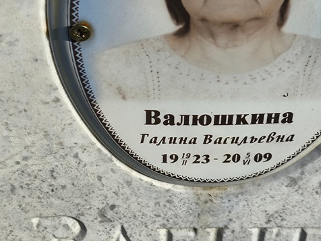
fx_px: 779
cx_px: 144
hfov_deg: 23.3
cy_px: 124
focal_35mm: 84
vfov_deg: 17.6
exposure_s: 1/1707
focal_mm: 4.71
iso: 50
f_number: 1.7
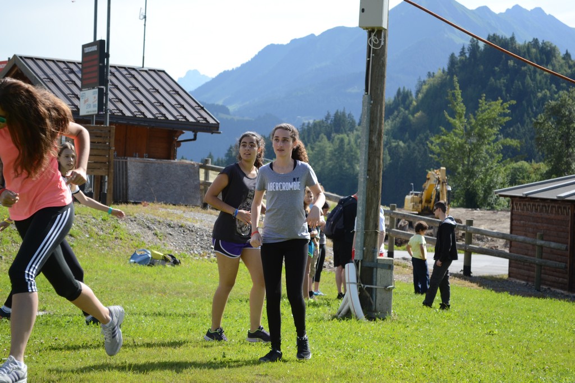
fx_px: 1318
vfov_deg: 16.6
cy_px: 192
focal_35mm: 82
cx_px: 288
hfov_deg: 24.6
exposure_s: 1/500
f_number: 5.6
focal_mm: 55
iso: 200
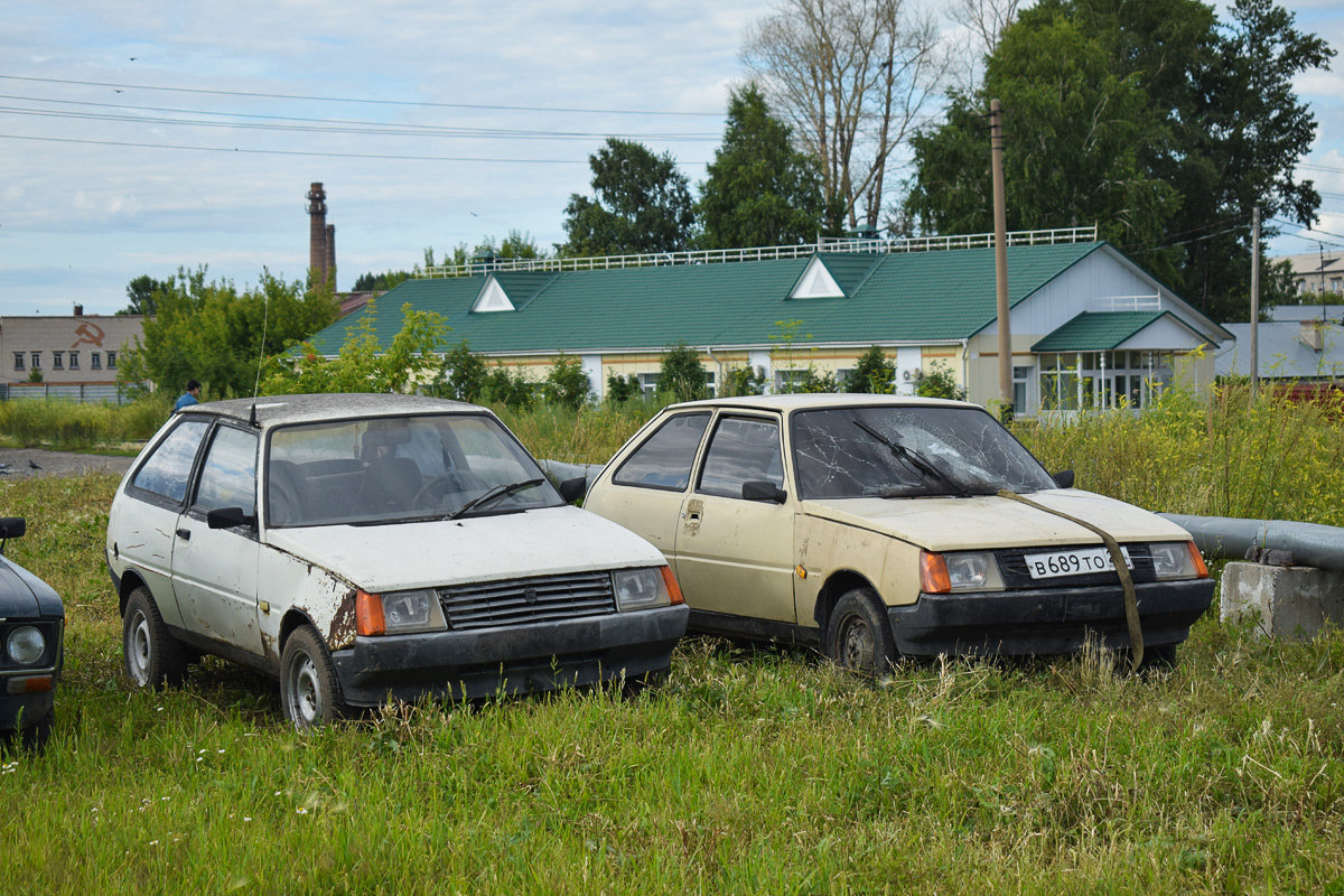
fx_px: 2800
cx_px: 672
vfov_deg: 18.2
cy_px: 448
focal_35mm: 75
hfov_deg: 27.0
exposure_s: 1/640
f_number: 5.6
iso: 200
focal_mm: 50
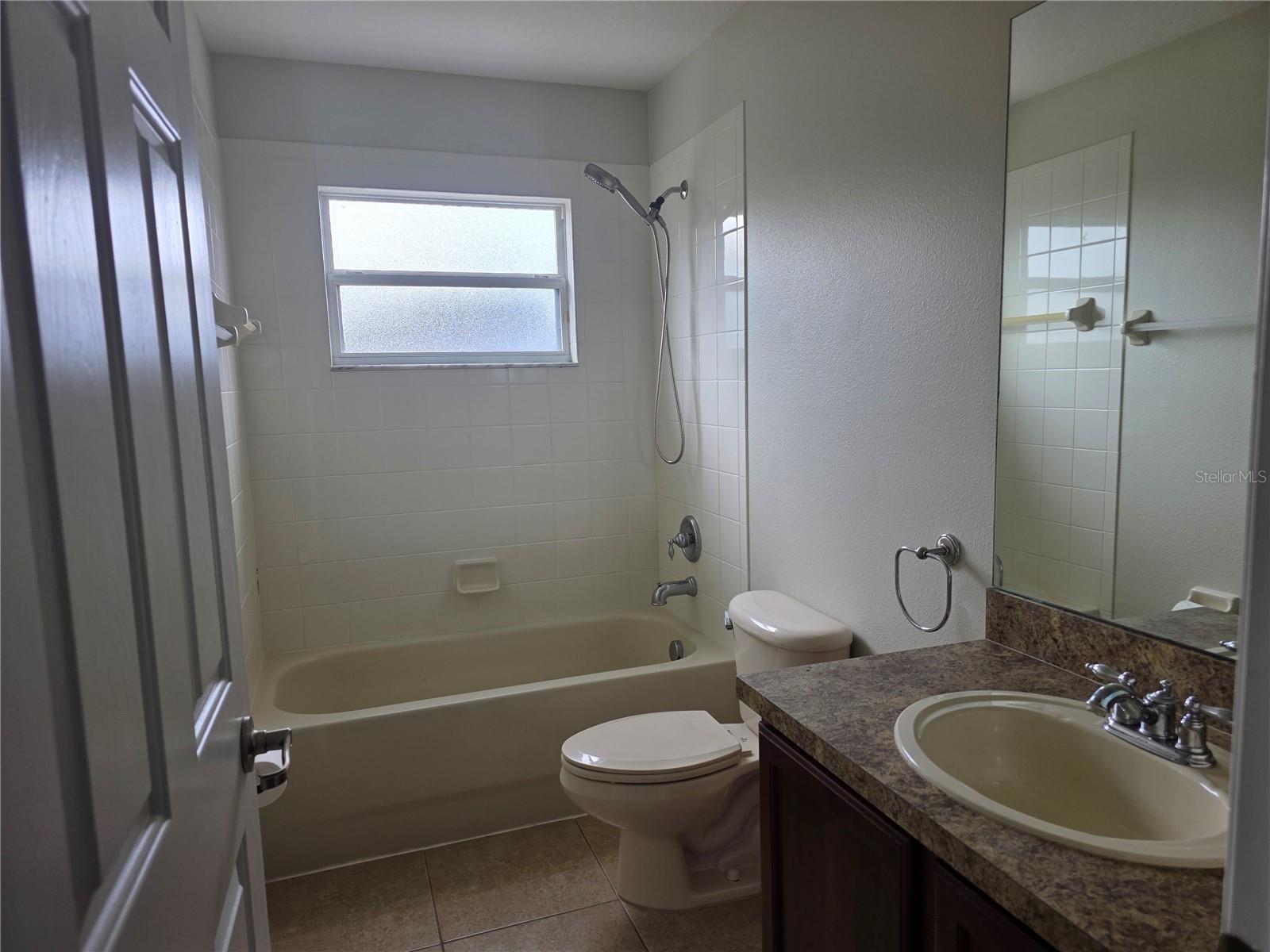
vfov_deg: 58.9
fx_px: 844
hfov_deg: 73.9
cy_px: 476
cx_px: 635
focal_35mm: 23
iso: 100
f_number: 1.7
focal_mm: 6.3
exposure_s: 1/180
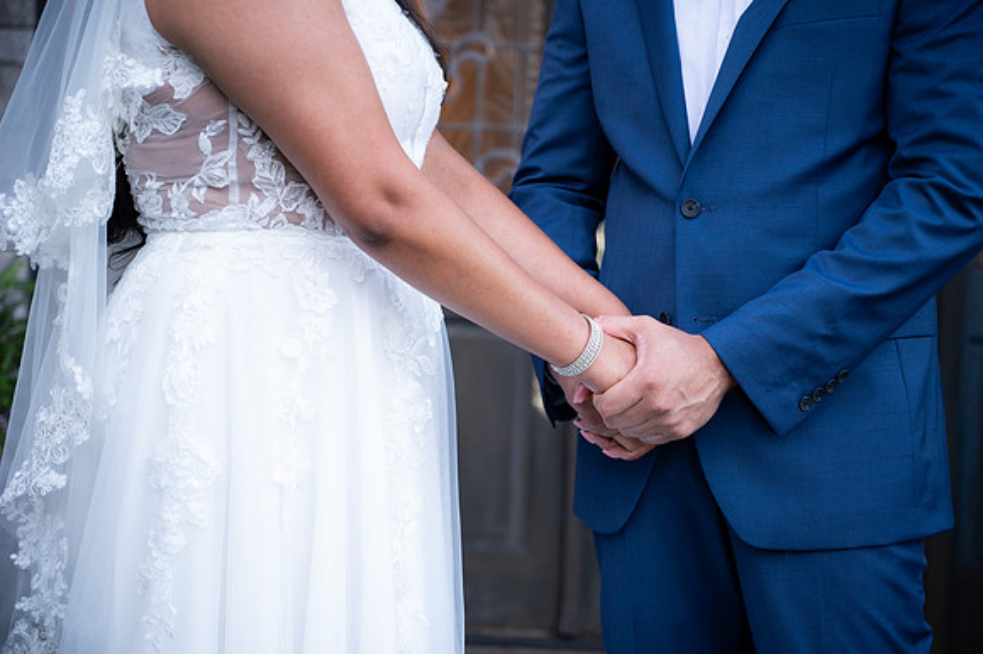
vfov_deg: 19.4
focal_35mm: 70
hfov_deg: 28.9
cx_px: 492
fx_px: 1910
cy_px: 327
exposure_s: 1/250
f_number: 4
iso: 800
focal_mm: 70
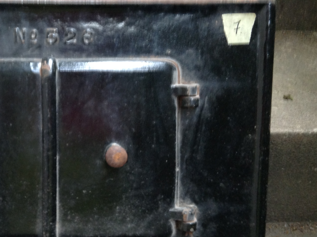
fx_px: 567
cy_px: 111
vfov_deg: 23.6
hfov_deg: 30.5
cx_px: 63
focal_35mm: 62
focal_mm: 3.3
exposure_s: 1/25
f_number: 2.4
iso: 40
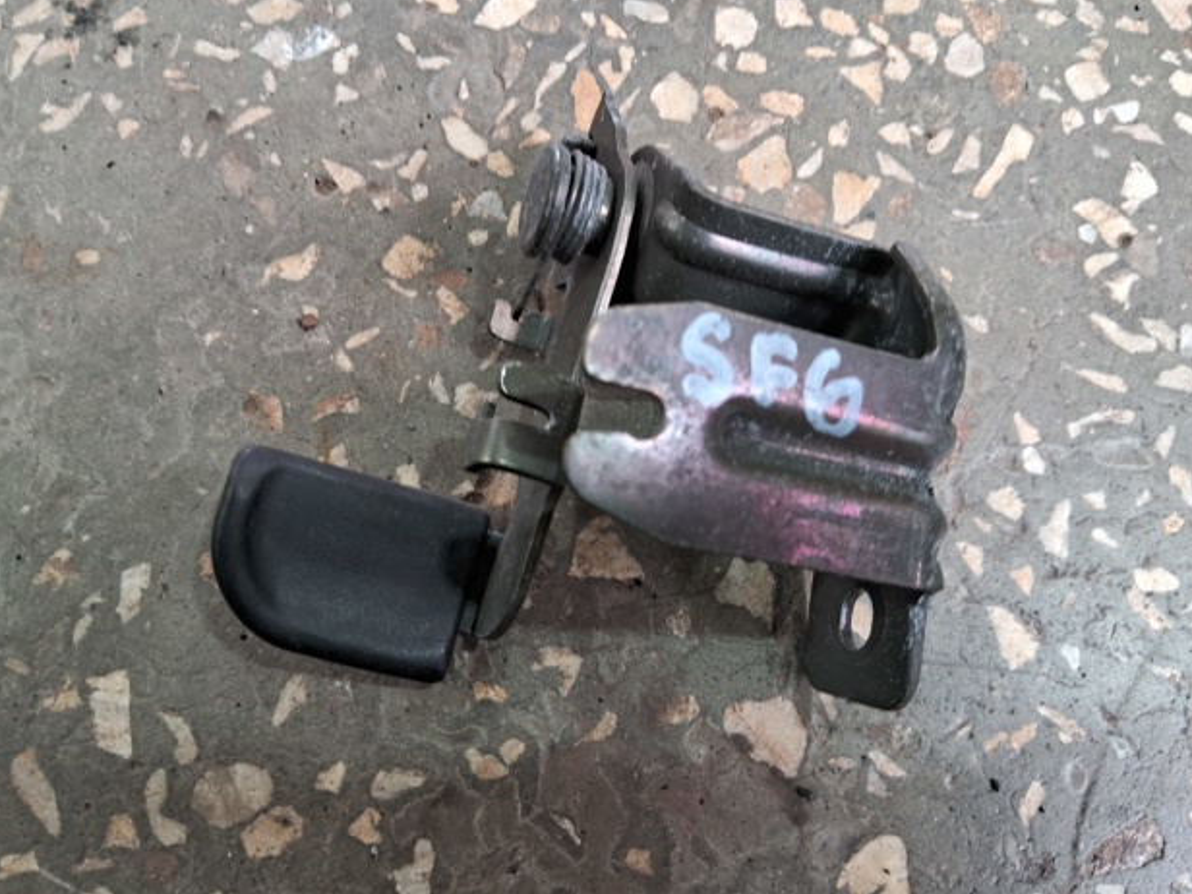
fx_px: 930
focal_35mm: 27
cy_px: 432
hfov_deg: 65.3
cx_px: 611
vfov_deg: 51.3
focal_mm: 3.98
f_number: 1.8
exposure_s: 1/40
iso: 320
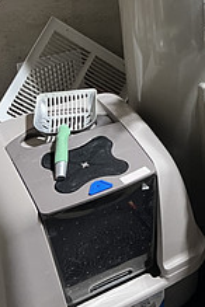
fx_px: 632
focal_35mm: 74
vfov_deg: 26.0
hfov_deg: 17.0
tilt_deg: -20.4
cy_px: 6
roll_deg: -0.7
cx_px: 289
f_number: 1.5
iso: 250
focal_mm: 5.7
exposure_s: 1/60
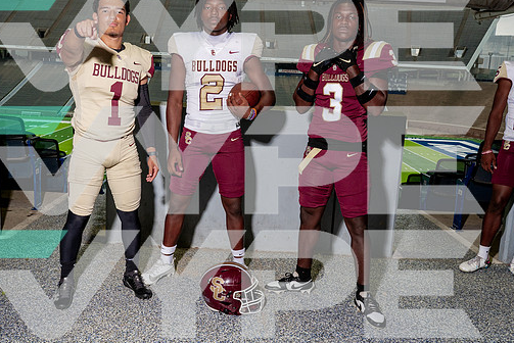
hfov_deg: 50.5
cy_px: 161
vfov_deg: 35.1
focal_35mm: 38
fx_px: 543
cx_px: 225
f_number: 6.3
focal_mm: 31
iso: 640
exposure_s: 1/250
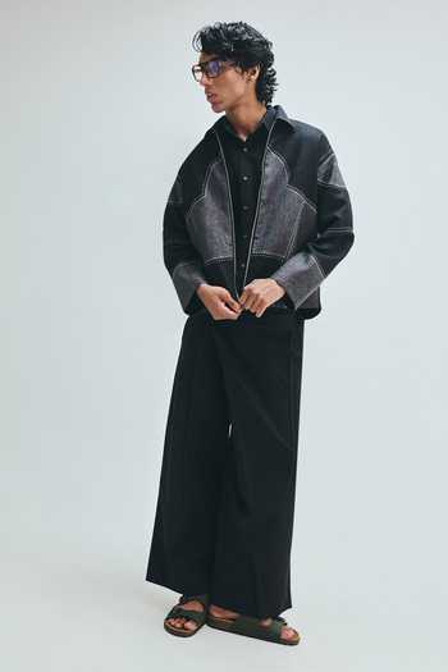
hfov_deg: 33.4
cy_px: 336
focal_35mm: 40
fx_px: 747
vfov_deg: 48.5
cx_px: 224
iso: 400
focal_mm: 40
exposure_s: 1/125
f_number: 8
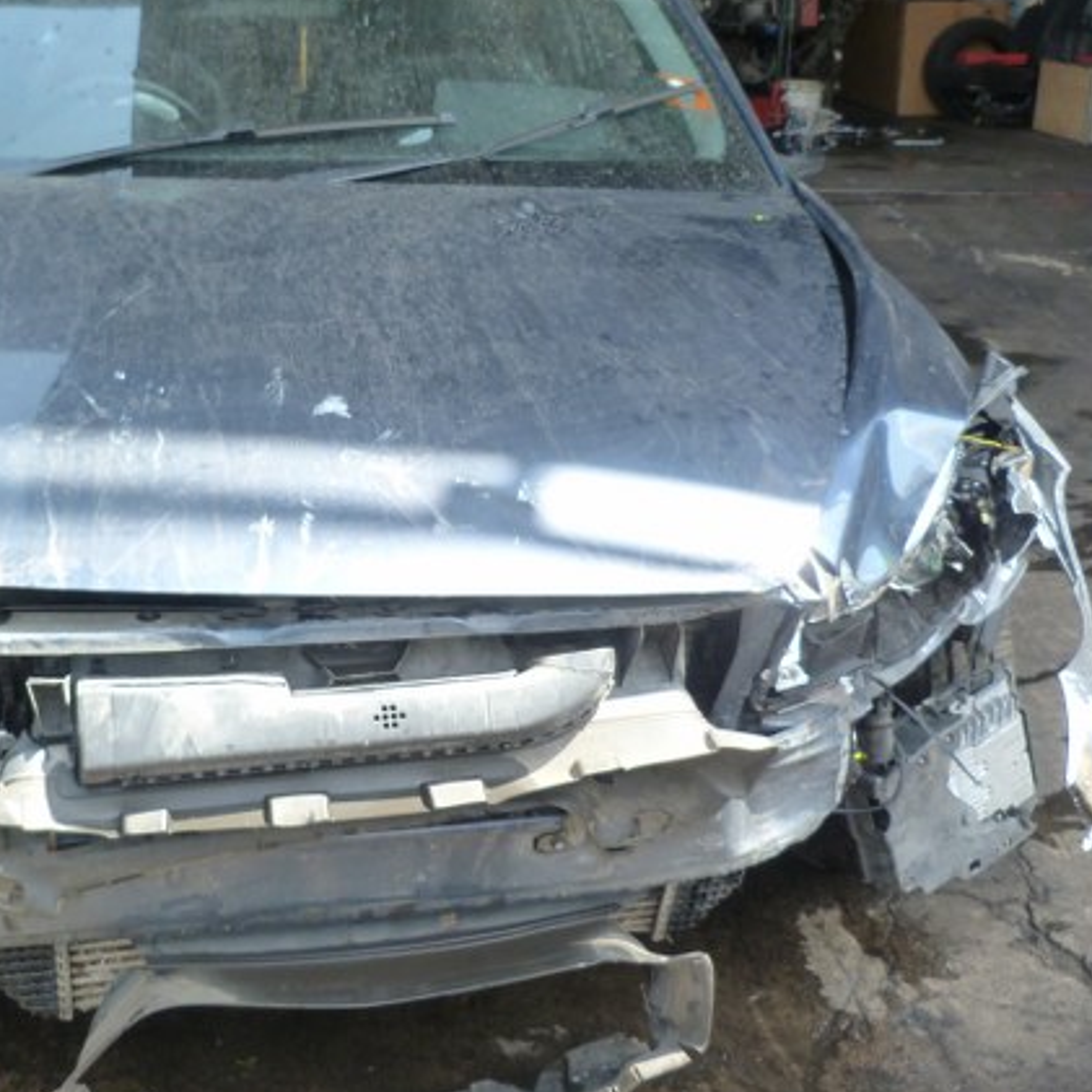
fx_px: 1499
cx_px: 389
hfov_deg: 39.7
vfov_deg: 40.0
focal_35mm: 42
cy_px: 514
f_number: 3.2
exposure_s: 1/100
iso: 125
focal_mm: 4.5
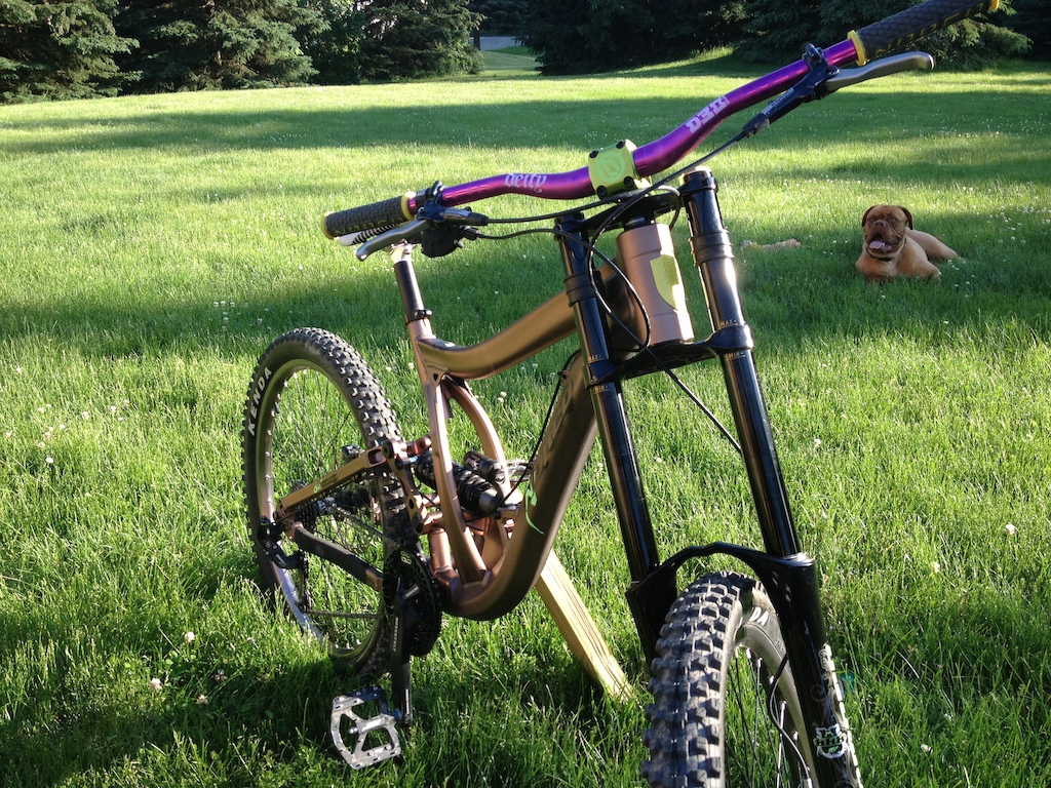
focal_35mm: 35
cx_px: 526
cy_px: 394
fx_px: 1063
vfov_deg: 40.7
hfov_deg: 52.6
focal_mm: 4.28
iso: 50
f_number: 2.4
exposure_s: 1/282
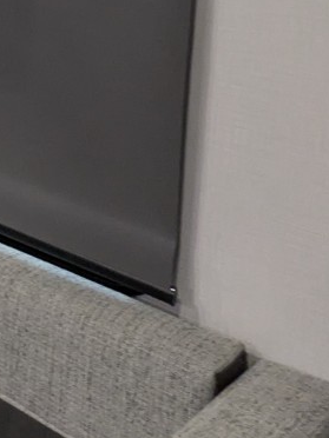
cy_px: -34
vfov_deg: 29.3
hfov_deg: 20.4
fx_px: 760
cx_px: -186
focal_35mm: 60
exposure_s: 1/51.7
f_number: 2.2
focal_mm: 2.35
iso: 485
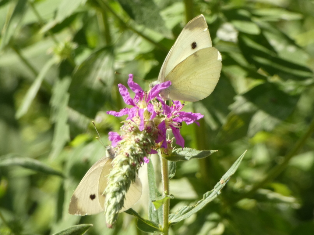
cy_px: 118
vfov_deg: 4.8
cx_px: 157
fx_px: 2803
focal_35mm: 309
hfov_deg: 6.4
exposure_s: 1/80
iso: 100
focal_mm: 55.4
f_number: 5.6
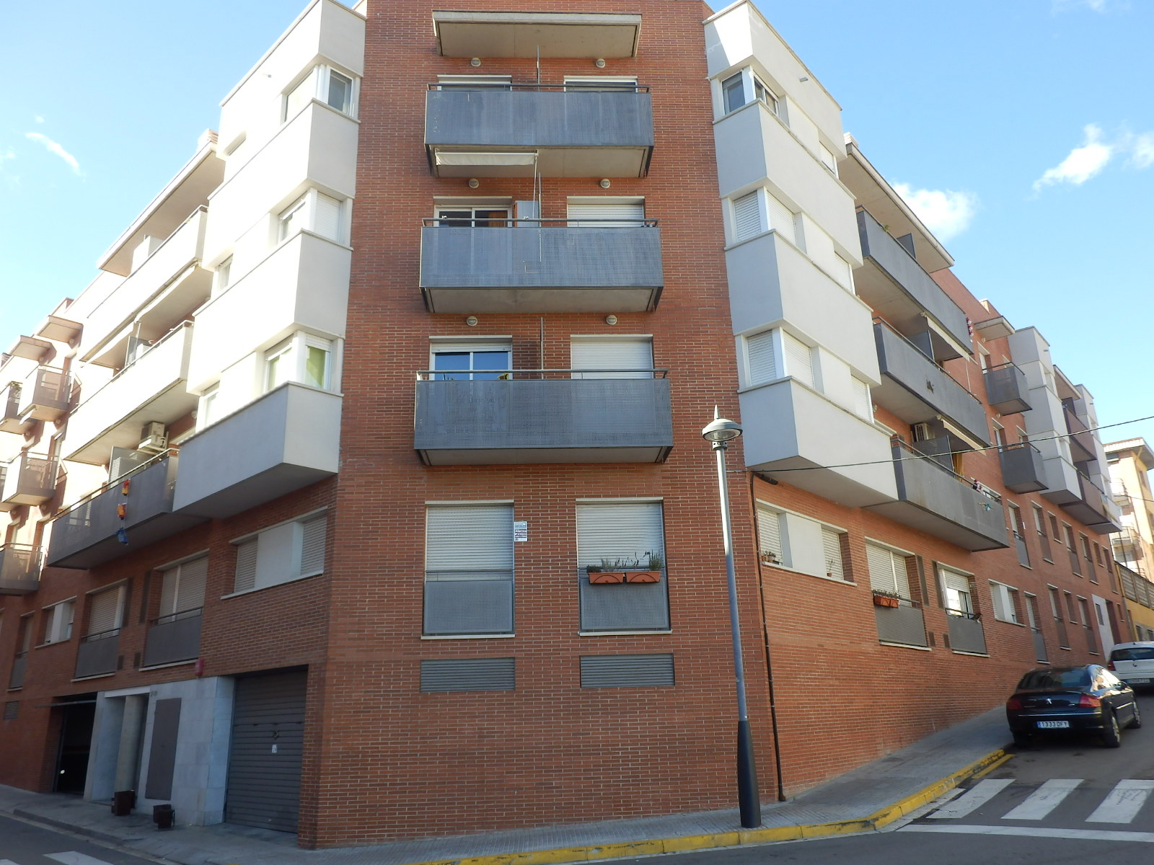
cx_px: 577
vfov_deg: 46.8
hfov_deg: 60.0
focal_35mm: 30
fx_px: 1000
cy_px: 432
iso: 80
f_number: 3.5
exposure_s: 1/200
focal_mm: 5.3
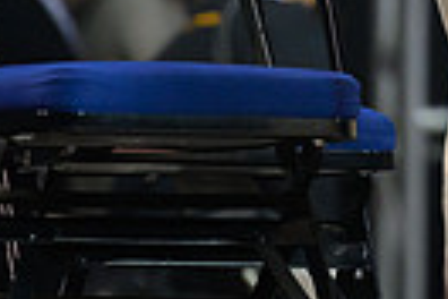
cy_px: -461
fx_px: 13078
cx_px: 866
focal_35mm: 1051
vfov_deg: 1.3
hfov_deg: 2.0
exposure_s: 1/500
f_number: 2.8
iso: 4000
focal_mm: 200
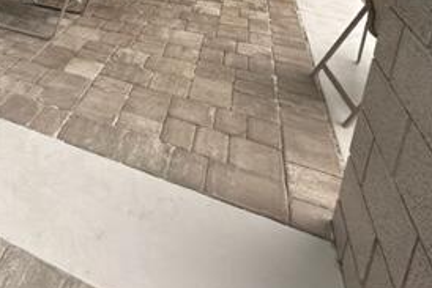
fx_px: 408
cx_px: 19
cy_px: -44
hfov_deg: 48.0
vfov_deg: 33.0
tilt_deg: -15.4
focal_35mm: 34
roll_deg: -0.8
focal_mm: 2.22
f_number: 2.2
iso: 125
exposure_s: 1/99
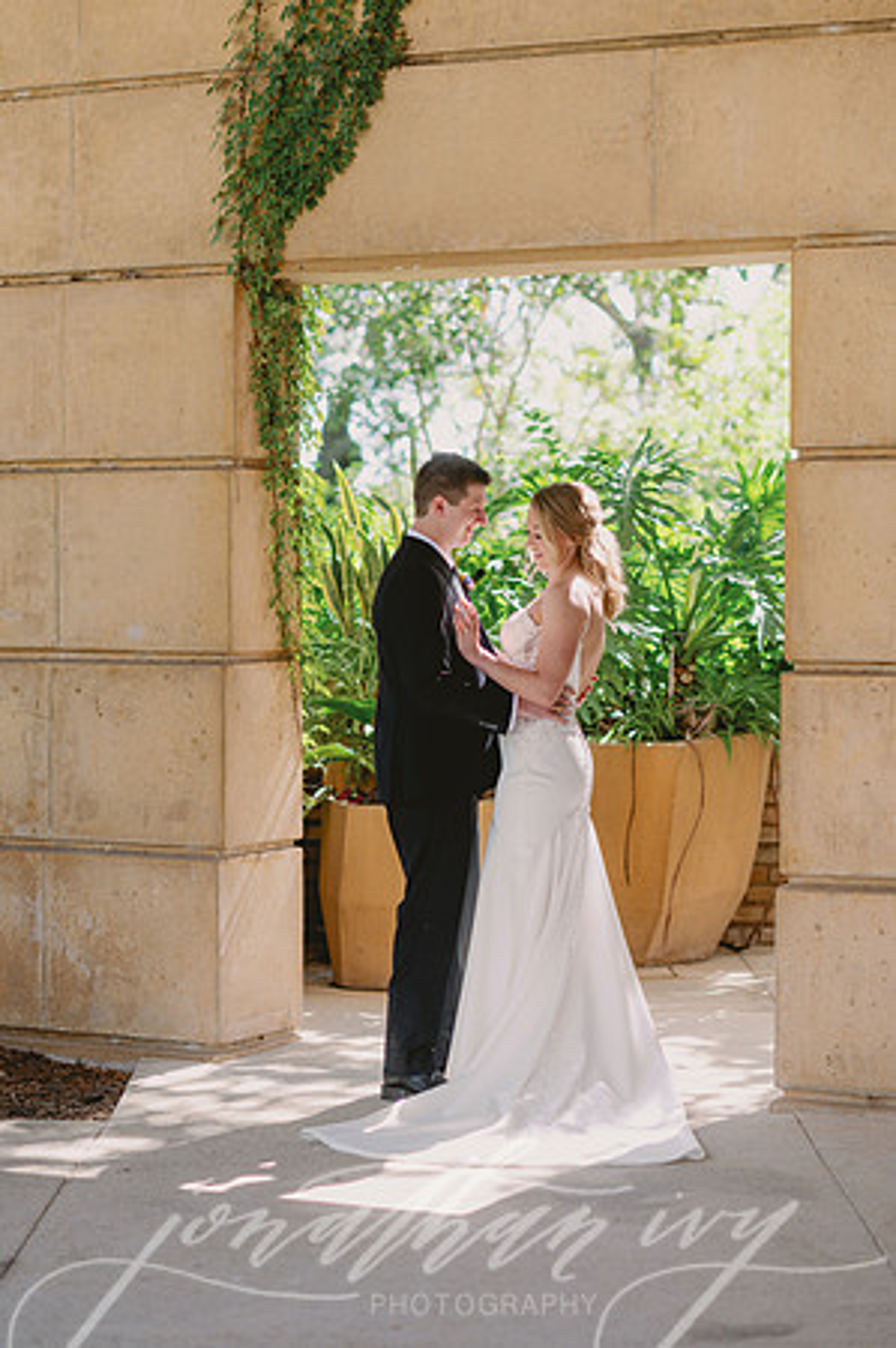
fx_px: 3180
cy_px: 674
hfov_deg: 16.0
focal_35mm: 85
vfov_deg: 23.9
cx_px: 448
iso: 160
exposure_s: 1/1000
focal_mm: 85
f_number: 2.8
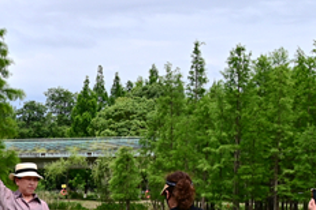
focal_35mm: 182
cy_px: 380
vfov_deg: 7.3
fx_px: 1597
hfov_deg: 11.1
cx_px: -67
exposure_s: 1/250
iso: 100
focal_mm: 35
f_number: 8
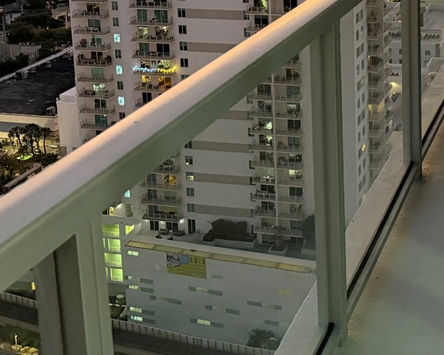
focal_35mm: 62
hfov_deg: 29.4
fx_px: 815
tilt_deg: -10.0
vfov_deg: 23.4
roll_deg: +0.5
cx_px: 391
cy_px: -17
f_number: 1.78
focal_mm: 6.76
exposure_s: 1/40
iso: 800
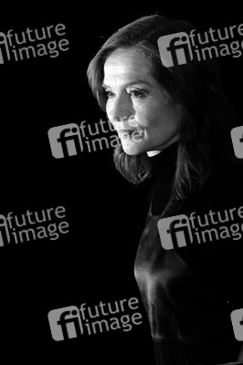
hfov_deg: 4.6
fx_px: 3043
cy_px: 182
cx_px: 122
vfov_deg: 6.9
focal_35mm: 300
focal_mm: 200
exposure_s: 1/500
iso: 640
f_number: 3.2
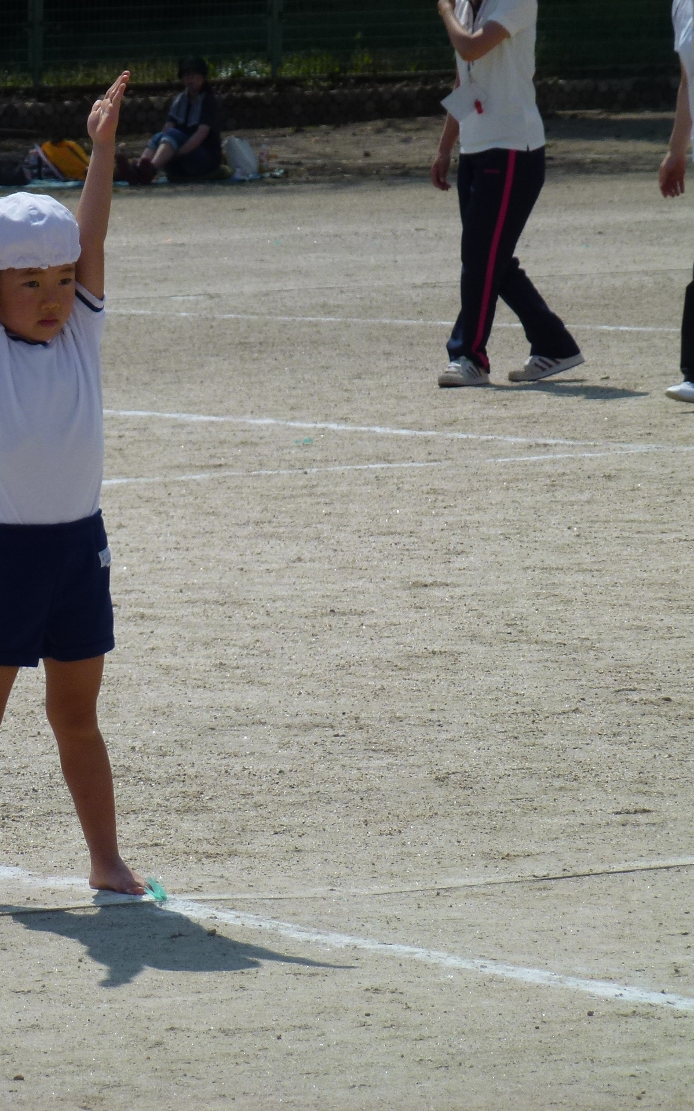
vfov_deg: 6.9
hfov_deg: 4.3
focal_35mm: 303
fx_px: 9170
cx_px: 17
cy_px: 556
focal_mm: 38.3
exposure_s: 1/1300
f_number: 5.5
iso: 100
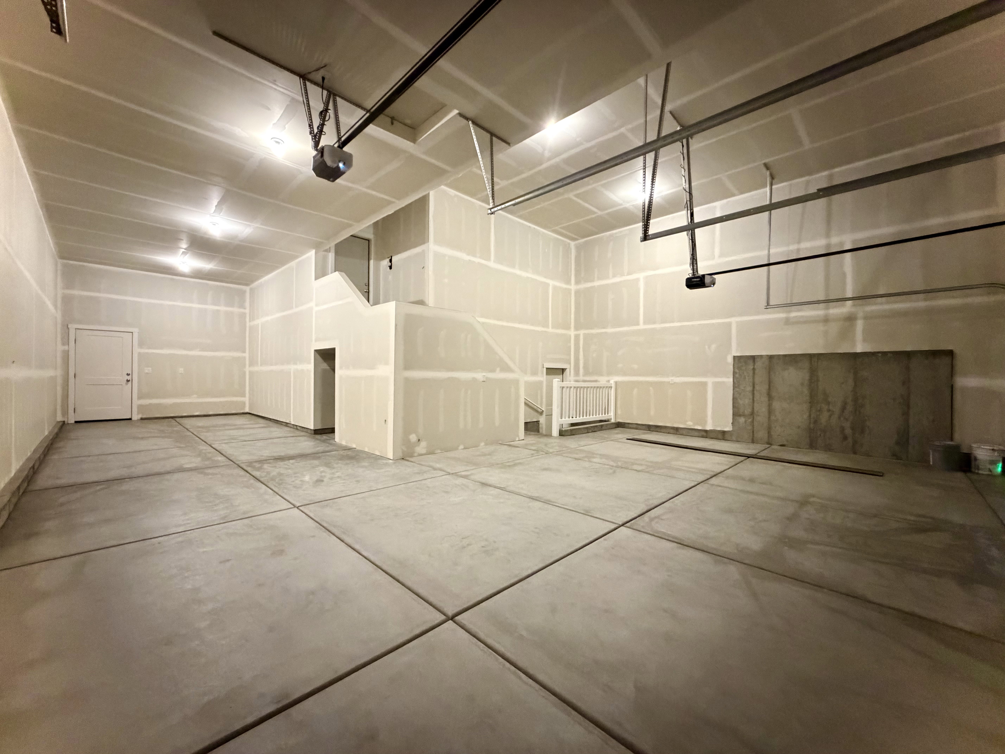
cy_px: 377
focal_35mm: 14
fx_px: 406
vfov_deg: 85.7
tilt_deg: +0.1
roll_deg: -0.6
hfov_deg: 102.1
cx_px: 502
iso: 1600
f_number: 2.2
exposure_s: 1/30
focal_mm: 2.22
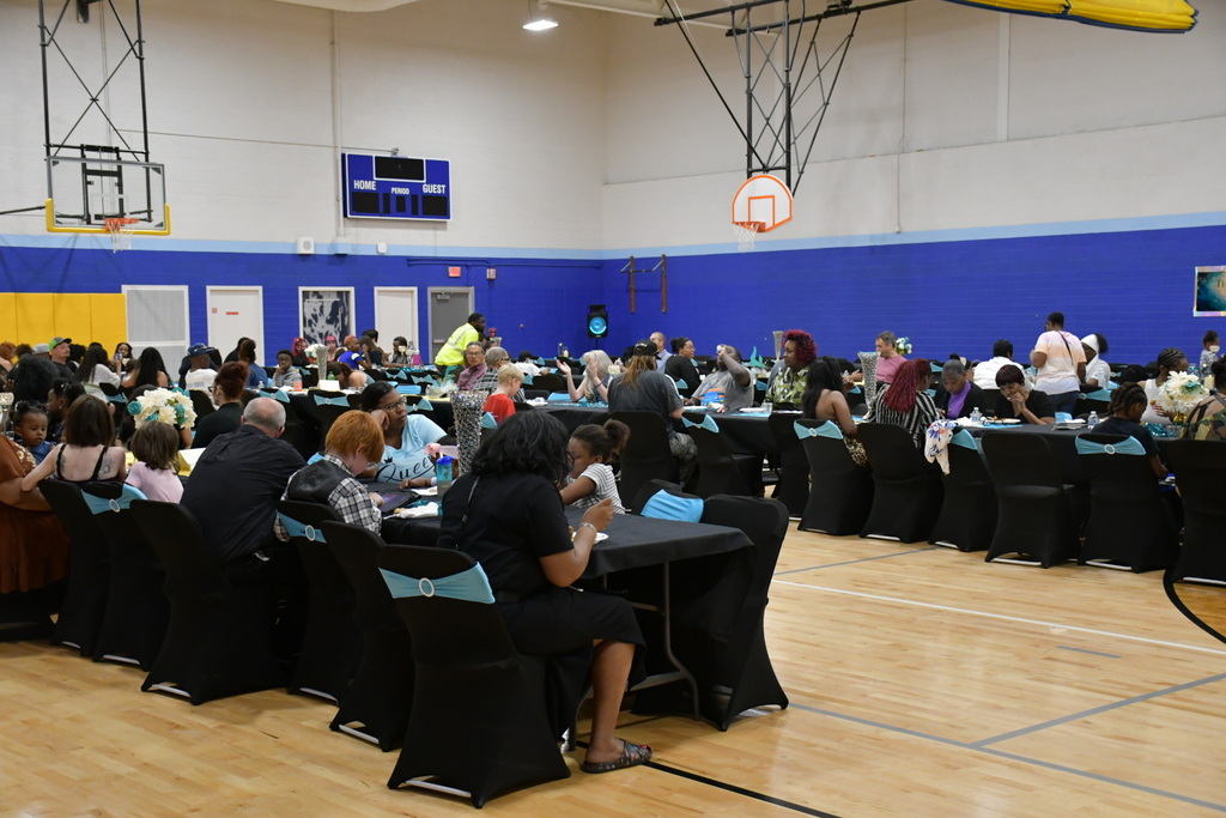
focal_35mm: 48
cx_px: 613
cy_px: 409
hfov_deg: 41.1
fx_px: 1635
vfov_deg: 28.1
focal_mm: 32
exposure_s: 1/125
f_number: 4
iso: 2200
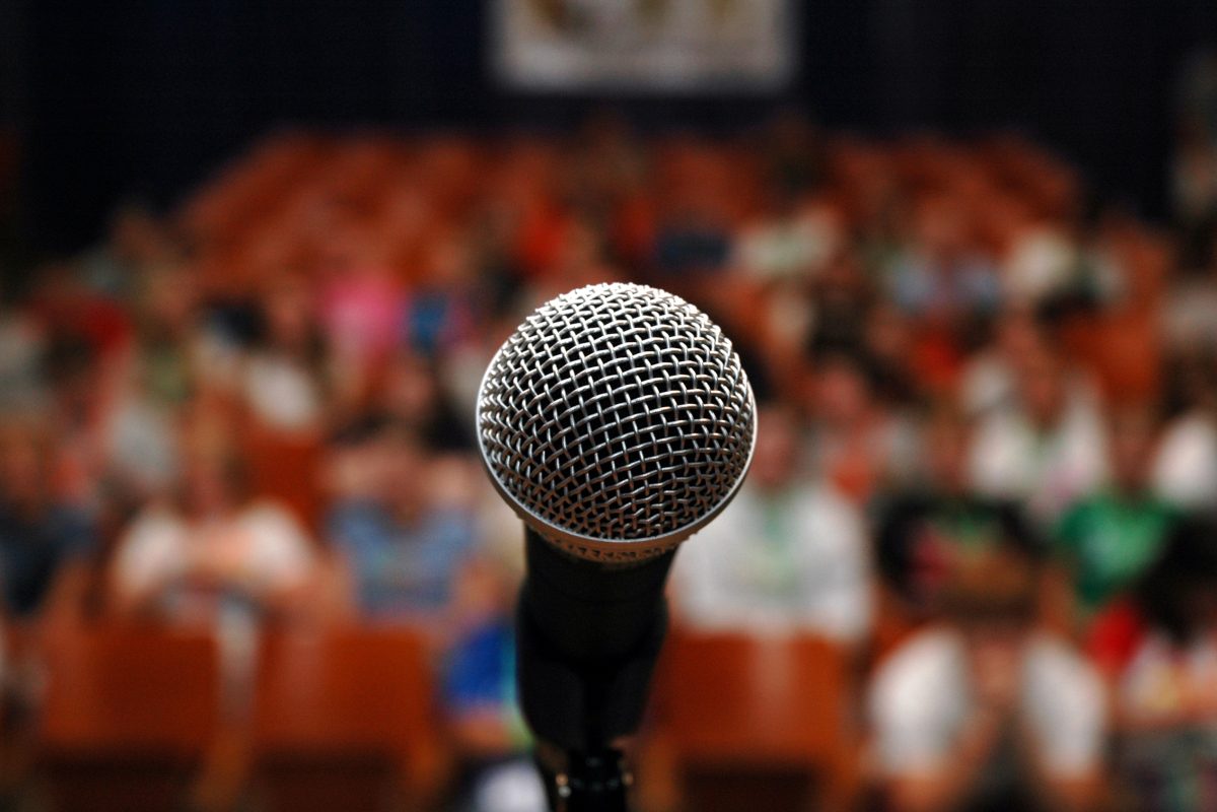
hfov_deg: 29.2
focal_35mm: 69
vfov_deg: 19.7
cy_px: 406
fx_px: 2332
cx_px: 608
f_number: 4.5
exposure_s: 1/60
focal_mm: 46
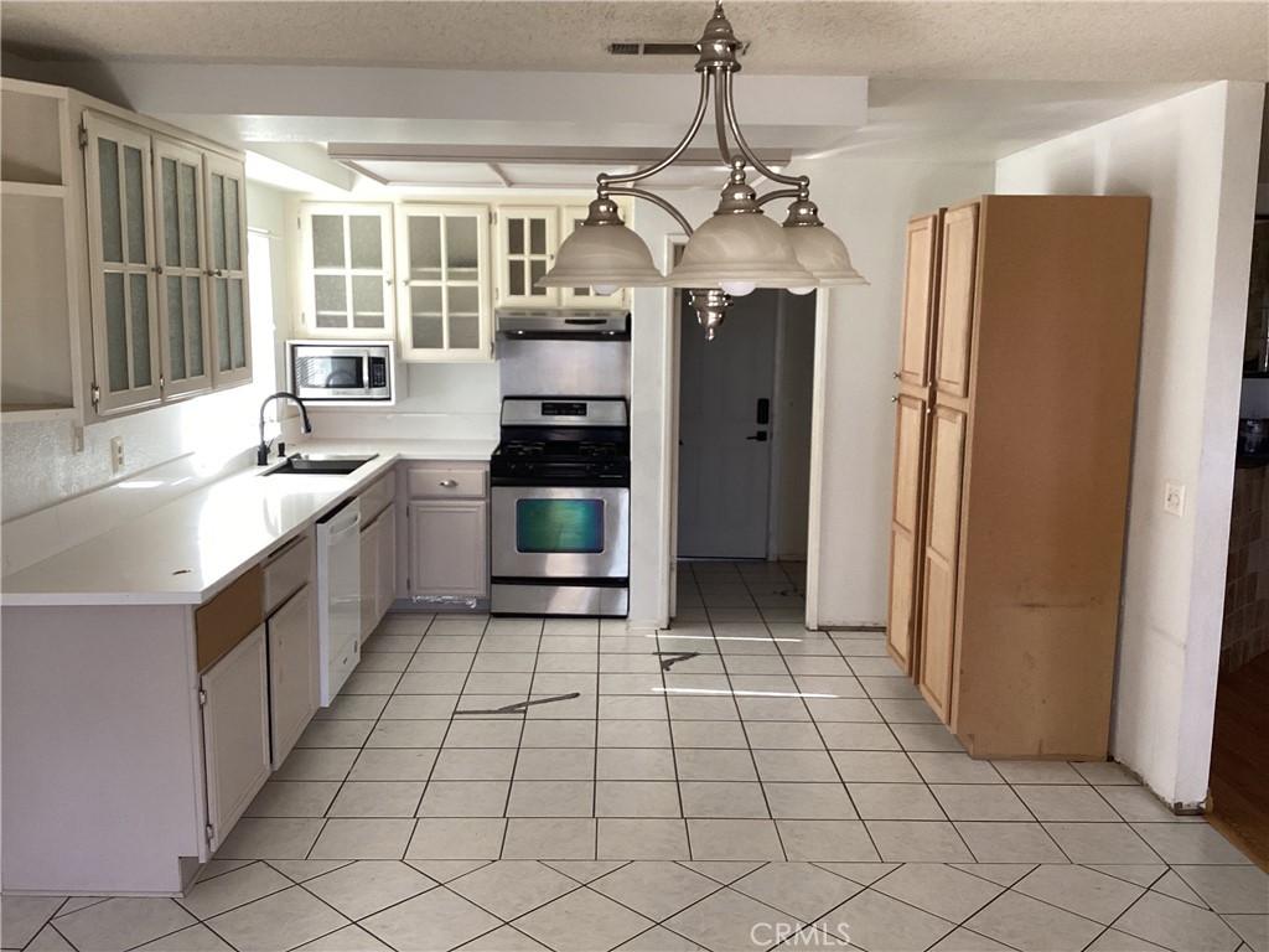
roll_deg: -0.8
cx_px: 634
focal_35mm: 31
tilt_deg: -9.8
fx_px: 1136
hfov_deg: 58.4
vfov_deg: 45.4
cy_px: 476
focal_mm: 3.3
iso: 100
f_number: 2.4
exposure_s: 1/60
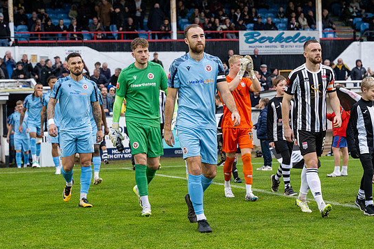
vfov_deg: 15.5
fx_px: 914
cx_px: 193
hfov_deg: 23.1
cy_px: 148
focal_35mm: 88
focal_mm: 70
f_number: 4
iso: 2000
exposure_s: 1/400
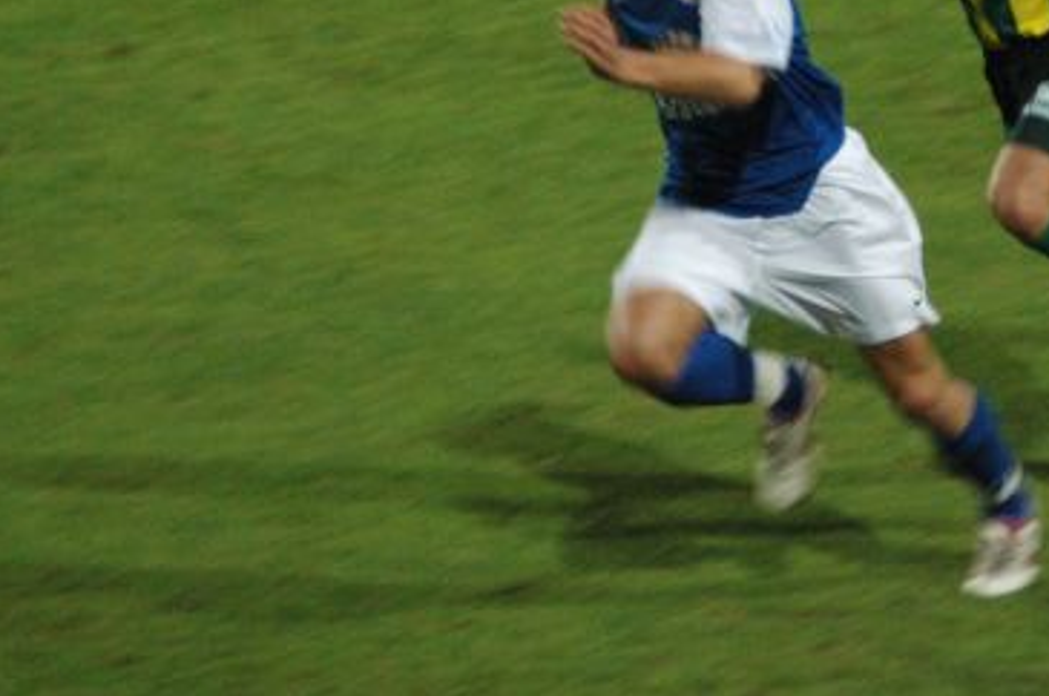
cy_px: 86
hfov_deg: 2.6
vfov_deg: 1.7
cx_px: 977
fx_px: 22979
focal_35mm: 790
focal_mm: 240
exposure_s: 1/90
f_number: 5.3
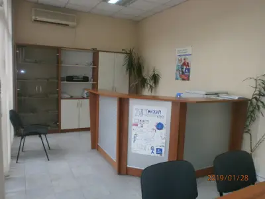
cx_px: 132
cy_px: 100
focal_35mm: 27
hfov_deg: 65.3
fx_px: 207
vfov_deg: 51.4
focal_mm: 4.8
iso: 125
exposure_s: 1/30
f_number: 2.9
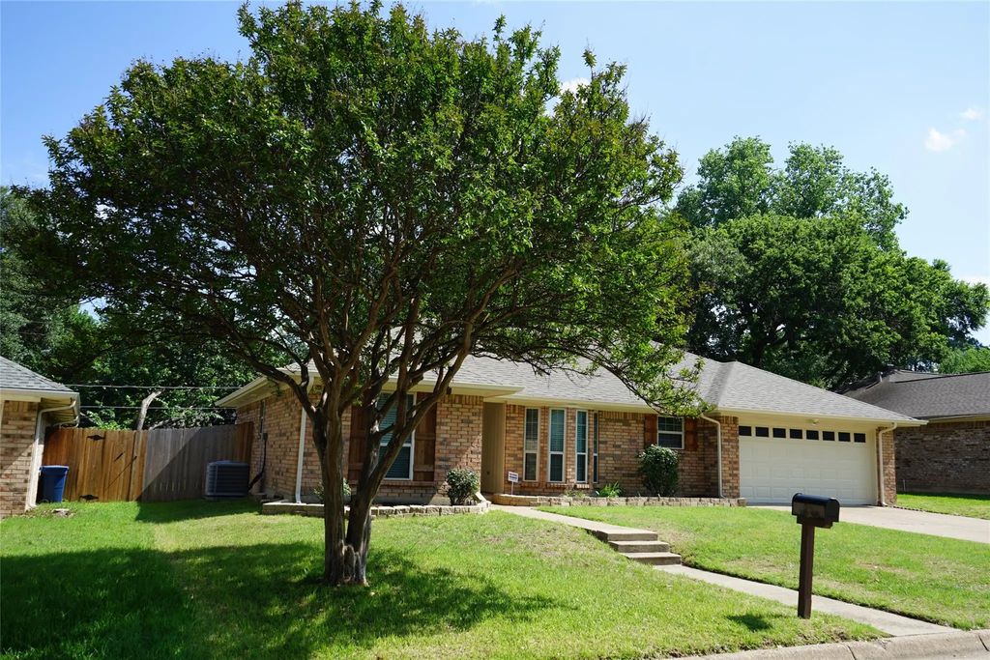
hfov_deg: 63.7
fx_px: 798
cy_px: 330
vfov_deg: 45.0
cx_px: 495
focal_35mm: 29
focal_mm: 29
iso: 100
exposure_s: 1/100
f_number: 10
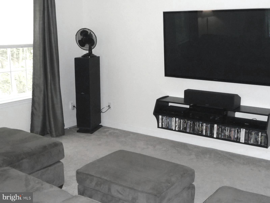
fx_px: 320
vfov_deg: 35.1
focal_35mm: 41
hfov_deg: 45.8
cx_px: 135
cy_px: 102
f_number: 3.3
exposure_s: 1/30
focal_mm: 4.7
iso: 320
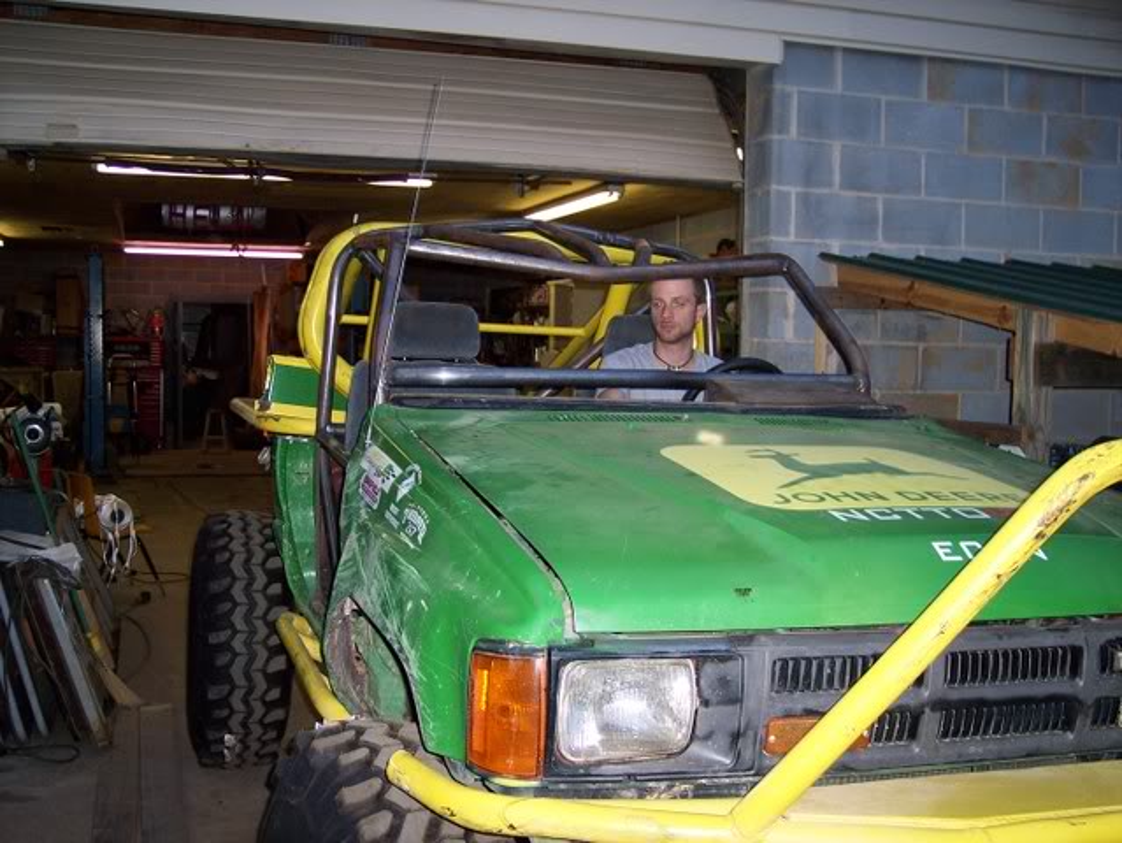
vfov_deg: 36.9
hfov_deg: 47.8
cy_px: 422
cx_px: 561
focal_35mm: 39
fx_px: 1265
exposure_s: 1/60
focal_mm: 8
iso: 100
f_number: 2.8
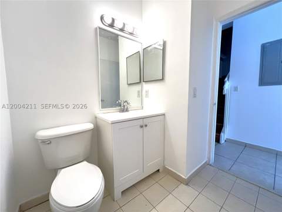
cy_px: 106
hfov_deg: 106.2
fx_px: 106
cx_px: 141
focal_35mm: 13
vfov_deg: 89.9
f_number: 1.8
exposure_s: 1/120
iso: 64
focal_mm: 1.57
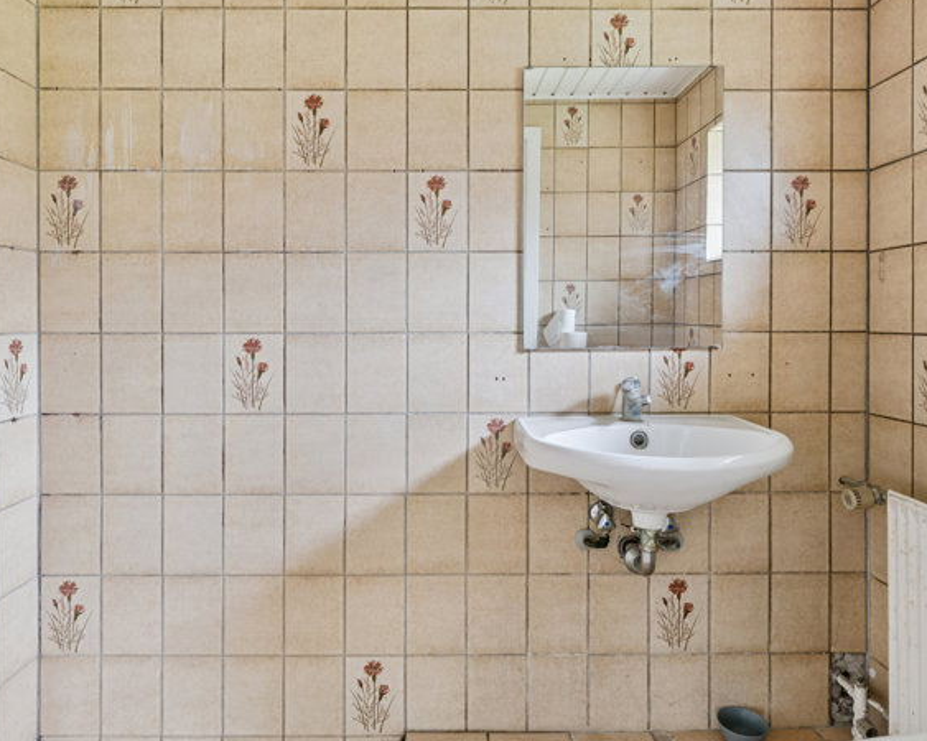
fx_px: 658
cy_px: 337
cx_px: 456
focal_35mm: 24
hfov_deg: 70.3
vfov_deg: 58.6
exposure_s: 1/2.5
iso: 200
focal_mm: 12
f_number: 8
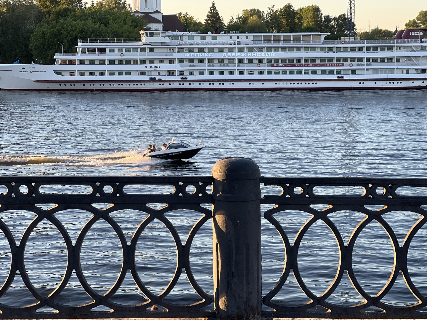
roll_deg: +0.5
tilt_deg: -6.5
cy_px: 159
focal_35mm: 78
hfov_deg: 25.0
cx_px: 212
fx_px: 962
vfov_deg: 18.9
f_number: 2.8
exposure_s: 1/107
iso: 32
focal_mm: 9
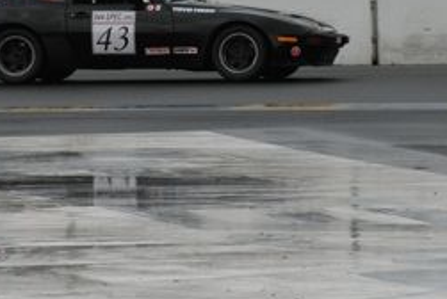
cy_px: -11
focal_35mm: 651
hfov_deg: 3.2
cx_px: 178
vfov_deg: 2.1
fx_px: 8093
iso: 220
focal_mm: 170
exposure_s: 1/500
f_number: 5.6
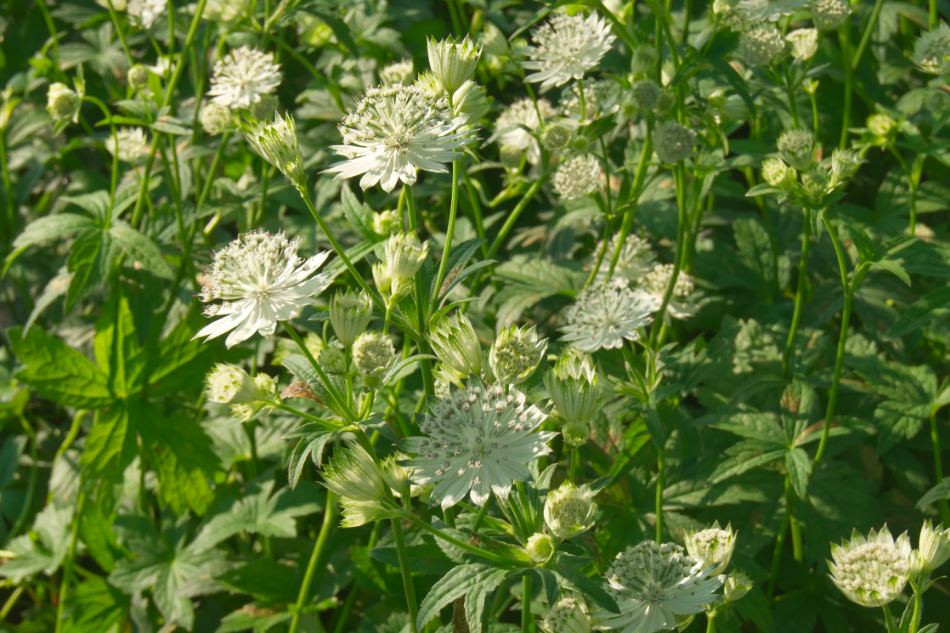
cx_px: 475
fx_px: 2177
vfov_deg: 16.6
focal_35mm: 82
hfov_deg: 24.6
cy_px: 316
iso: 500
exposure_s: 1/100
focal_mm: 55
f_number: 16
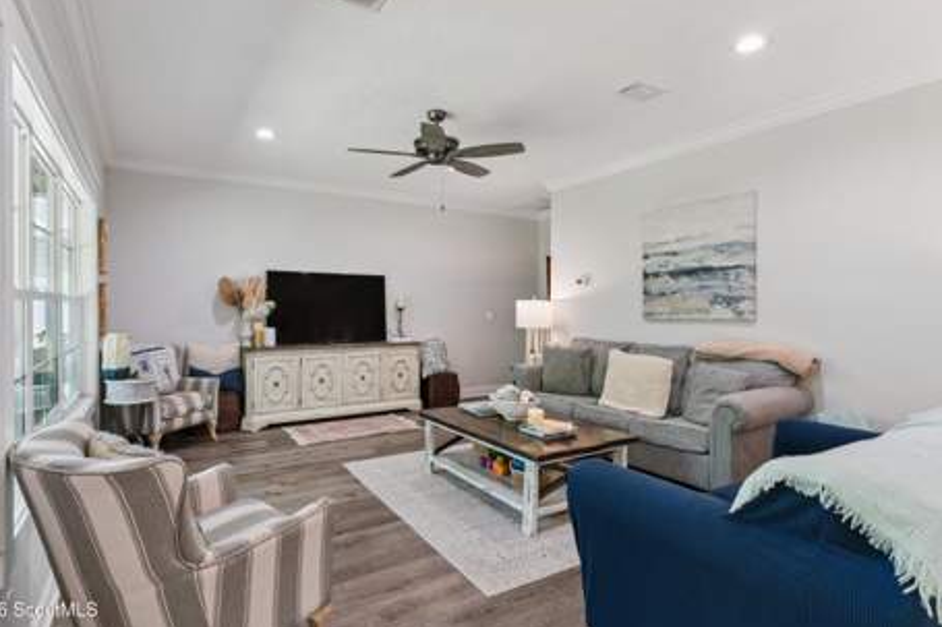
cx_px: 447
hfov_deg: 86.9
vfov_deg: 64.5
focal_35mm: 19
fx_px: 497
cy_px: 308
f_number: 8
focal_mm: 18
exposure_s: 1/8
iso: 250
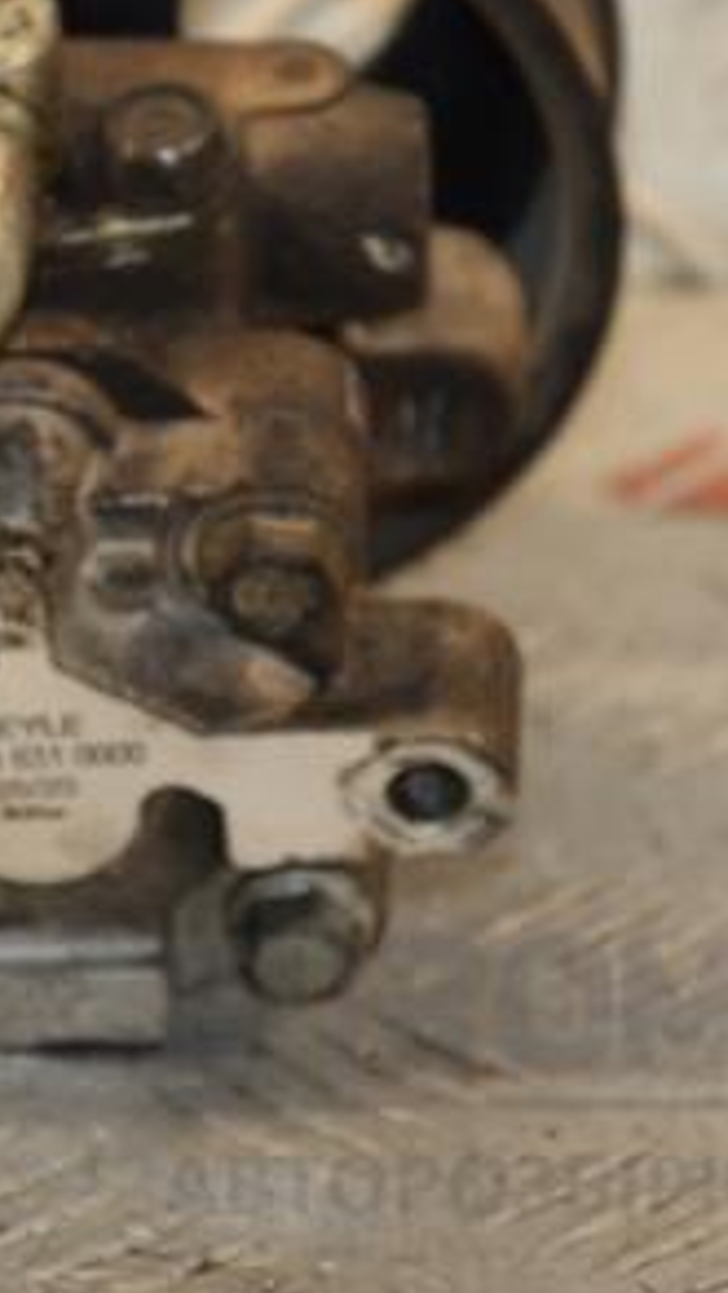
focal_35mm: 338
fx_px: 11592
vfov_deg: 6.4
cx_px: 79
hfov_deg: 3.6
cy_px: 415
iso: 800
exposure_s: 1/160
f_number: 5.6
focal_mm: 105
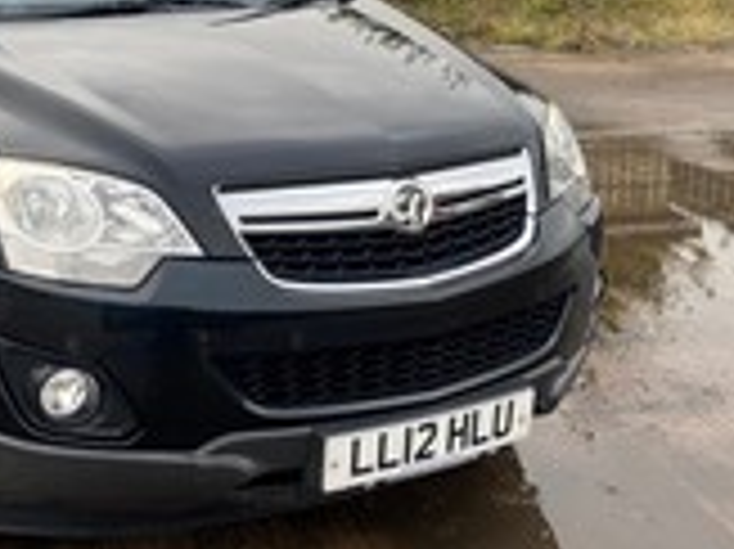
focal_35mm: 56
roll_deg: +0.7
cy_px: 140
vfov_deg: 25.8
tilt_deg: -11.5
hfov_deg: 33.8
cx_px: 194
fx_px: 1187
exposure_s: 1/122
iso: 32
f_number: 1.8
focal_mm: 4.25
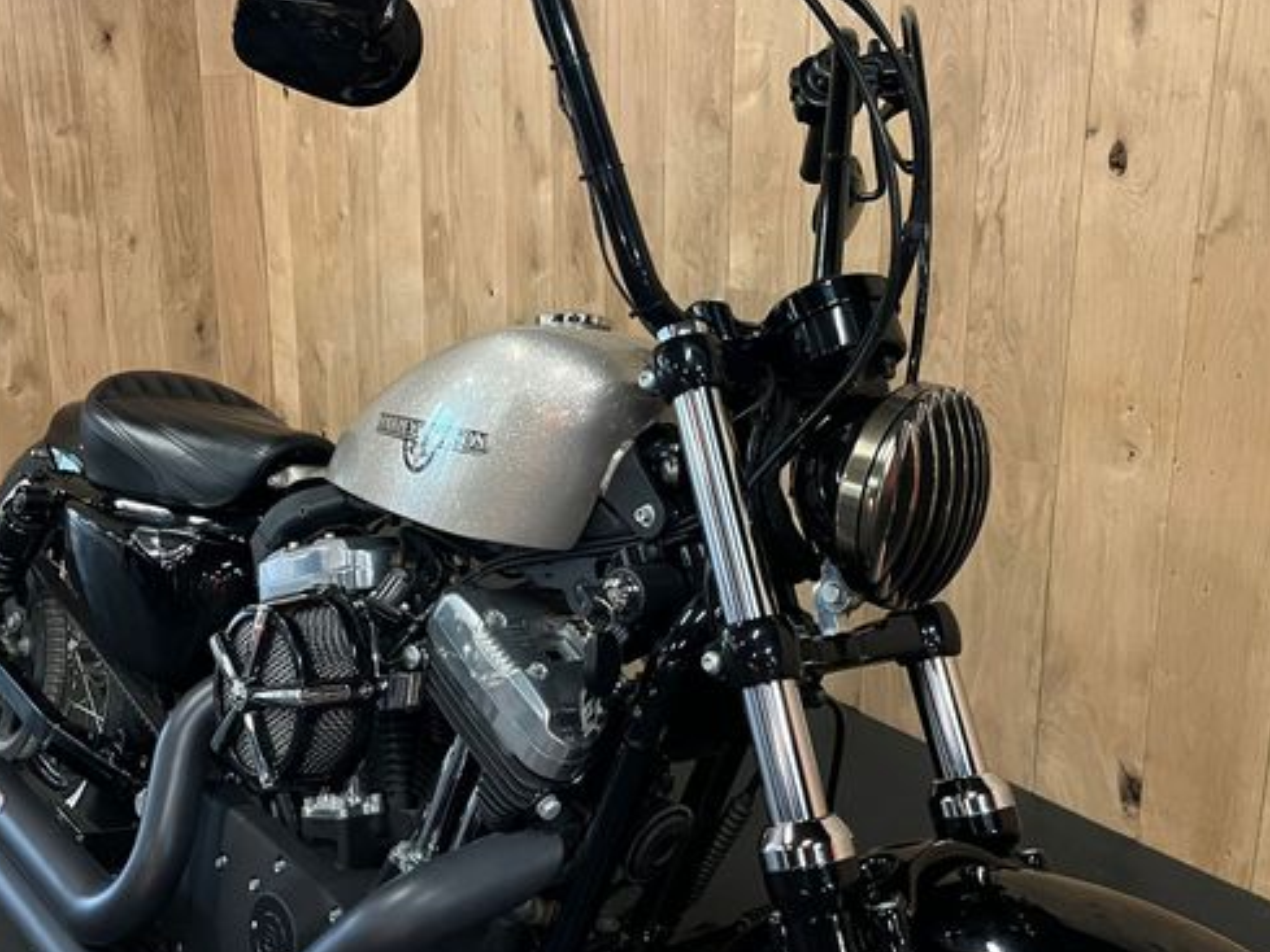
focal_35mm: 34
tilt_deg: -13.3
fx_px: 1248
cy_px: 361
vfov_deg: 41.5
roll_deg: +0.5
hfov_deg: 53.8
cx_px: 545
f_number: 1.6
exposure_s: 1/33
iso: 500
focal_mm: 5.1
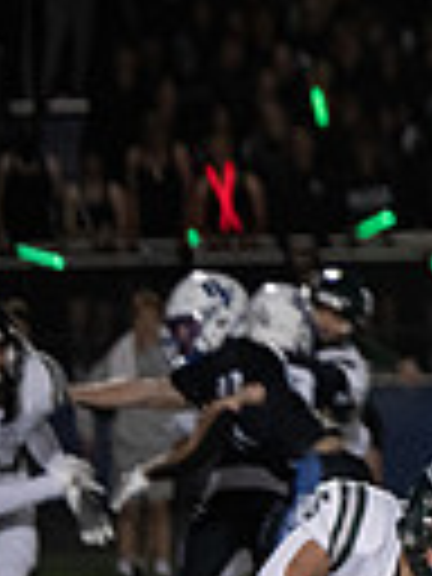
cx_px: 1202
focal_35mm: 609
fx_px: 10134
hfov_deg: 2.4
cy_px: 434
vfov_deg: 3.3
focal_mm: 140
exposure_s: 1/1000
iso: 4000
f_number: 2.8
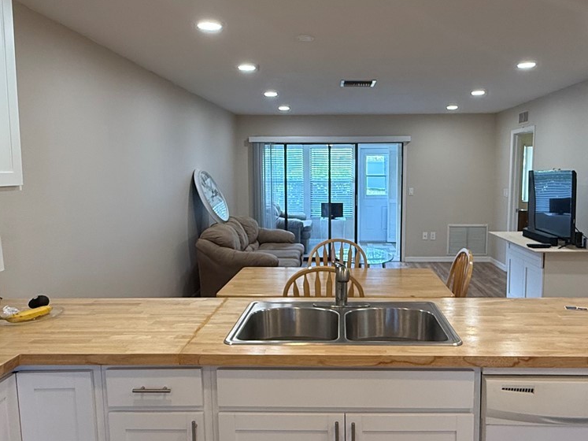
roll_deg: +0.1
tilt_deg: -6.1
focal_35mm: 30
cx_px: 324
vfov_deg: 46.8
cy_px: 228
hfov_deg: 59.8
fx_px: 510
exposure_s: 1/120
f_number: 2.2
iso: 200
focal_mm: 2.22
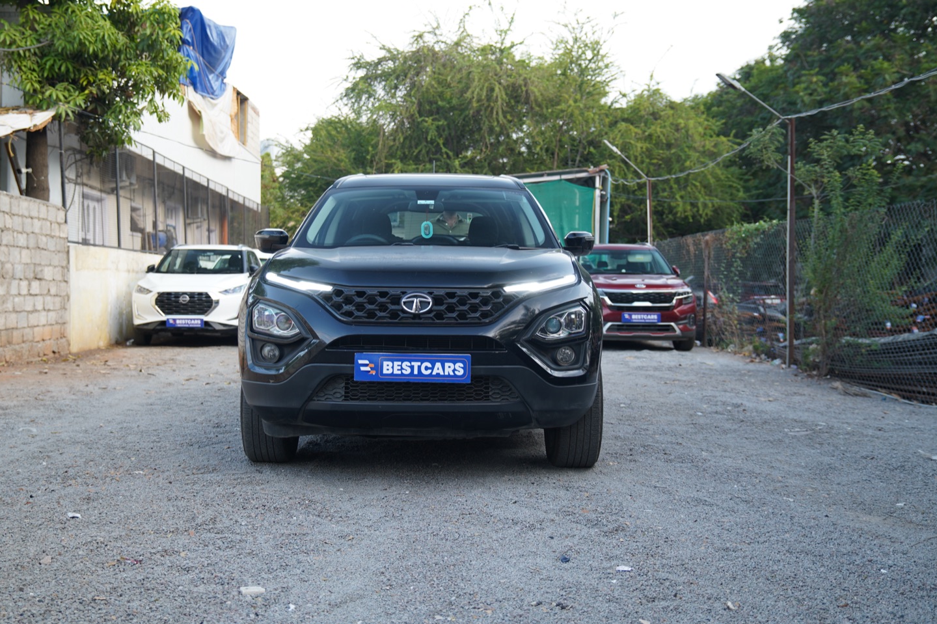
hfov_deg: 48.4
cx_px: 422
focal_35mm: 40
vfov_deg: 33.4
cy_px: 292
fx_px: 1041
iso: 200
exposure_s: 1/125
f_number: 2.8
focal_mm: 36
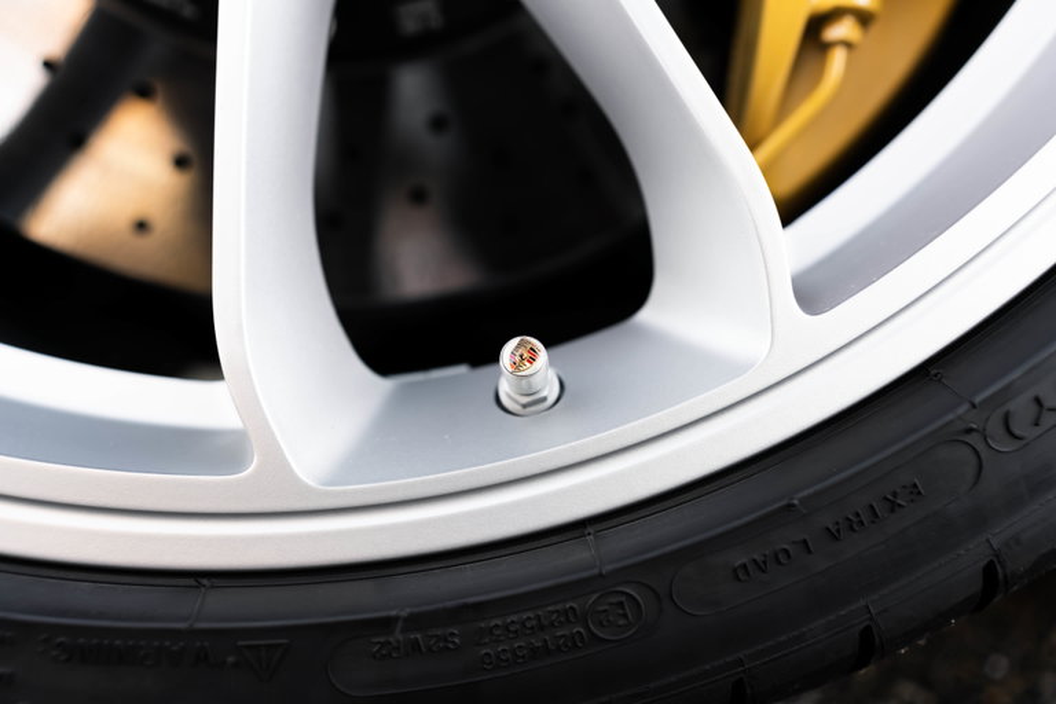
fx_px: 1027
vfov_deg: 37.9
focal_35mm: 35
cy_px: 352
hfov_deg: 54.4
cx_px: 528
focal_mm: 35
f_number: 2.2
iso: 320
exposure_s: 1/100
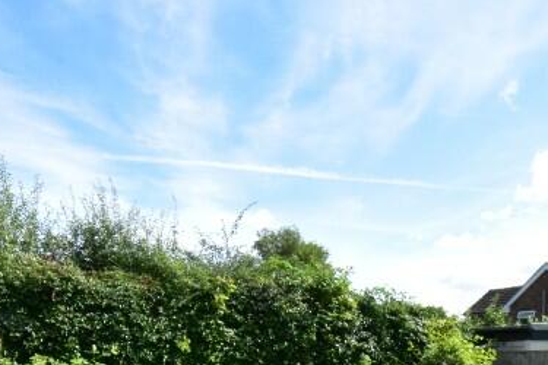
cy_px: 402
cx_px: 305
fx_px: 624
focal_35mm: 41
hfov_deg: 47.3
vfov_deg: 29.4
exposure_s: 1/200
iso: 1400
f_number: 22
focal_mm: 10
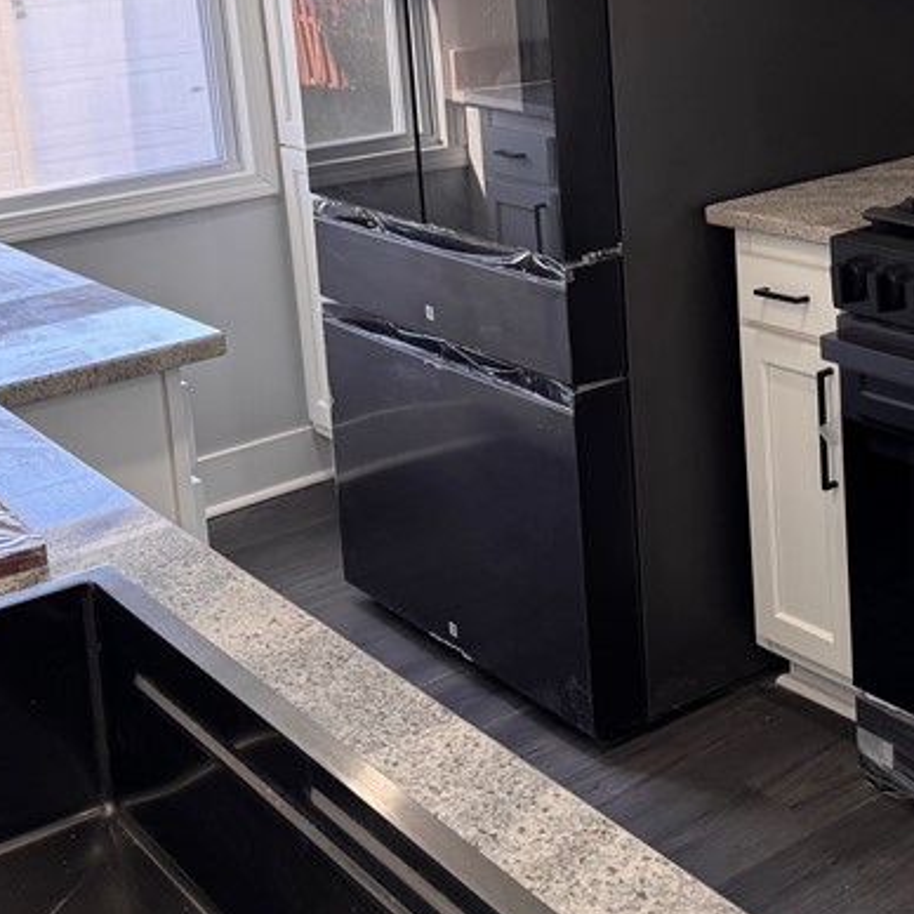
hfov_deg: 29.9
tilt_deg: -10.4
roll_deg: +3.4
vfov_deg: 29.7
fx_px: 1673
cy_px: 151
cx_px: 726
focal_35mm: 56
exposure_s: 1/120
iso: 100
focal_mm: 6.76
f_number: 1.78
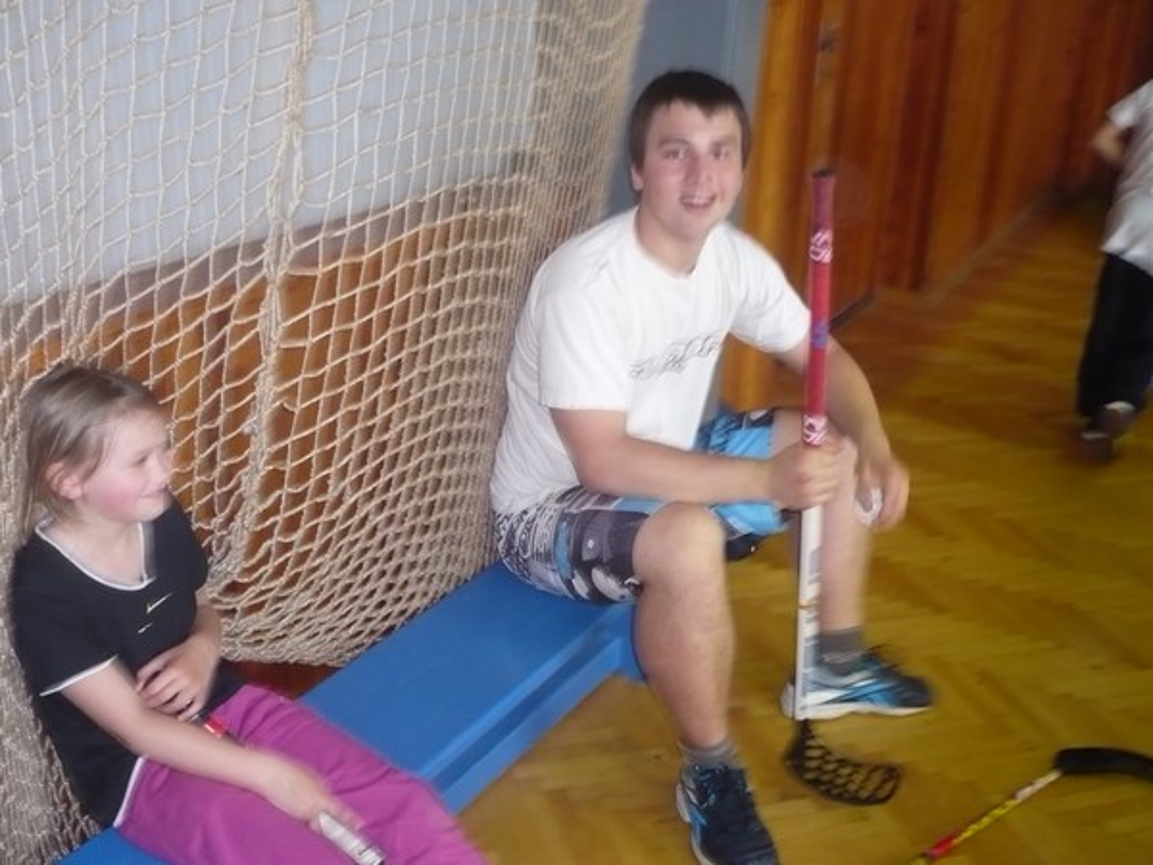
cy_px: 432
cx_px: 576
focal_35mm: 38
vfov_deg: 37.7
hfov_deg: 49.0
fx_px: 1266
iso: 250
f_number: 2.8
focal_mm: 5.8
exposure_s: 1/30
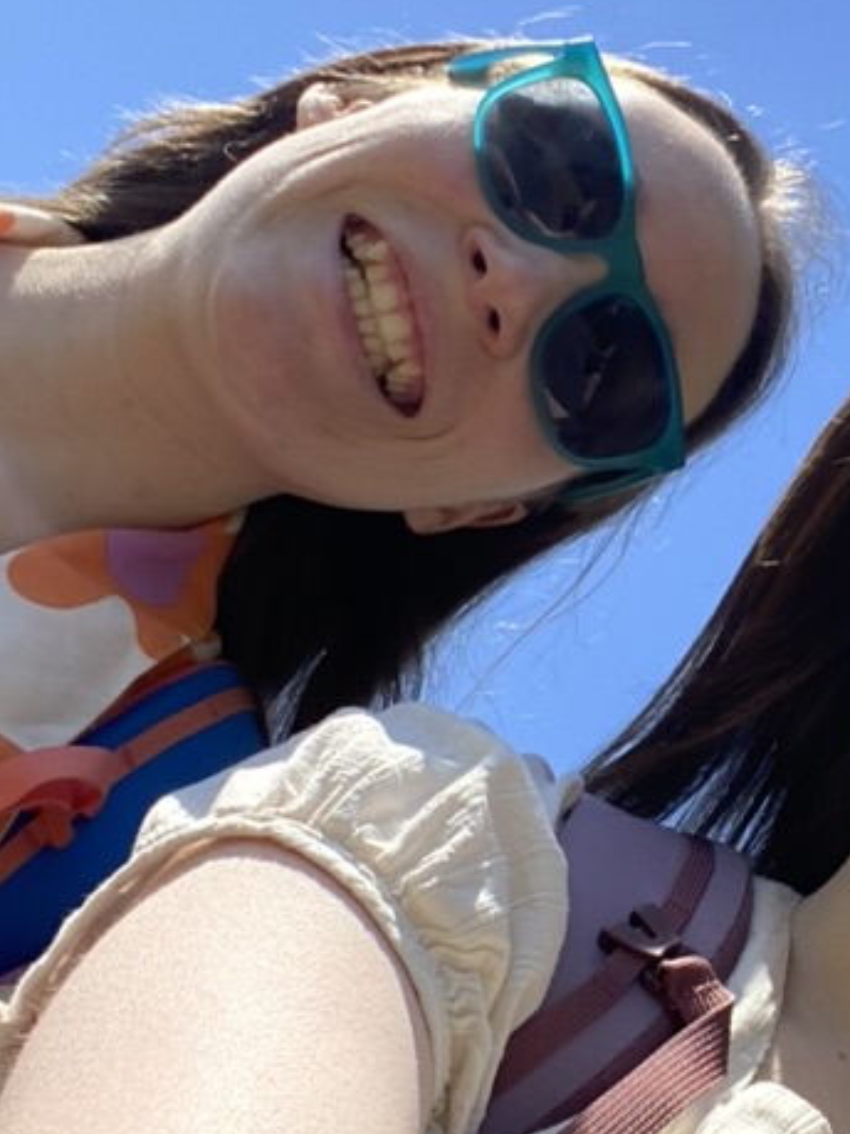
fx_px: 2195
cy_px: 714
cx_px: 791
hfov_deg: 21.4
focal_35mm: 67
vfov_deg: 28.9
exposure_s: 1/378
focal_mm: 2.71
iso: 25
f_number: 2.2
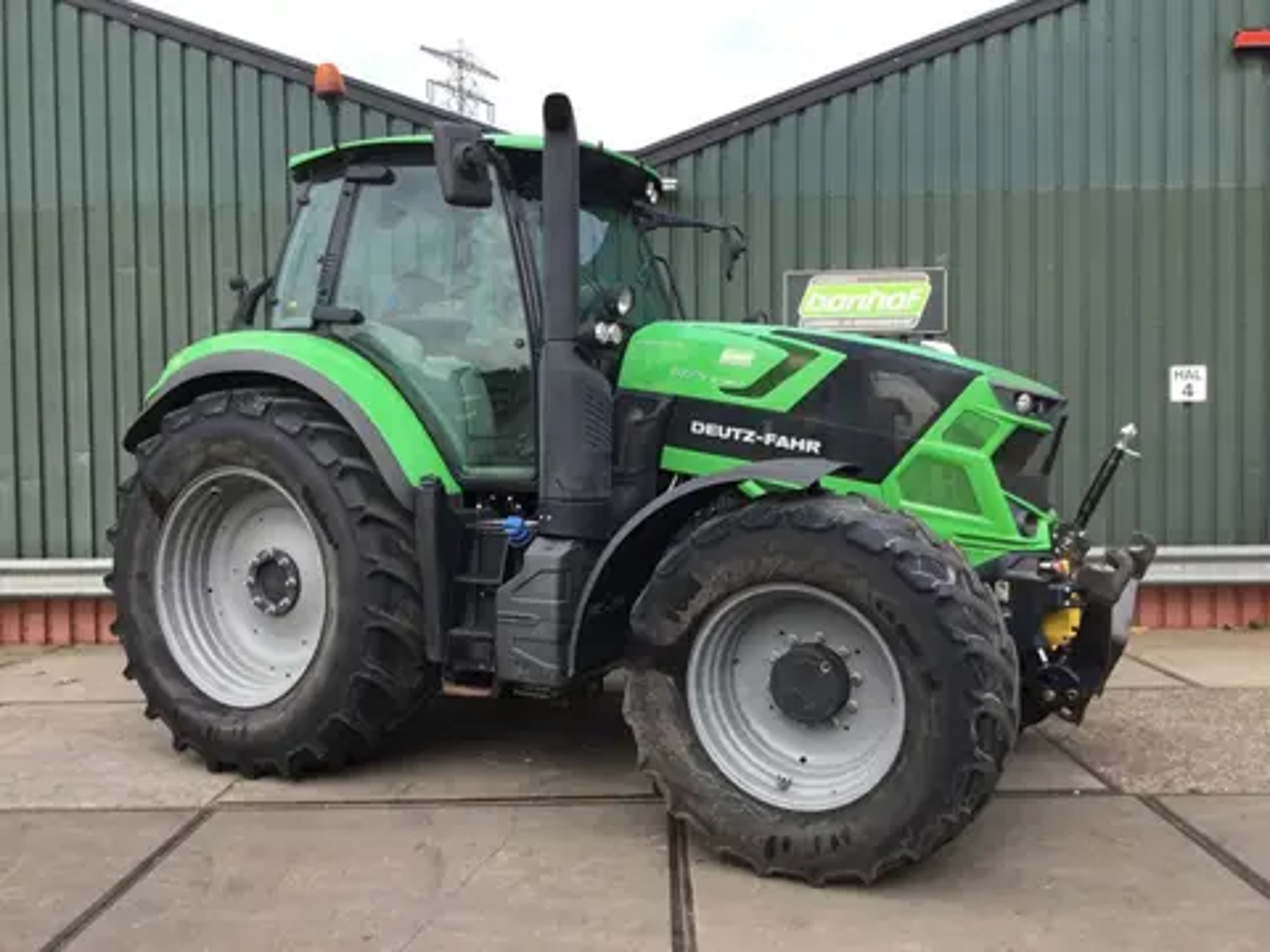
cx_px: 635
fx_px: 1137
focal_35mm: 31
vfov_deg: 45.4
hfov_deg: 58.4
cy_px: 476
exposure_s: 1/420
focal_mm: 3.3
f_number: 2.4
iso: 25
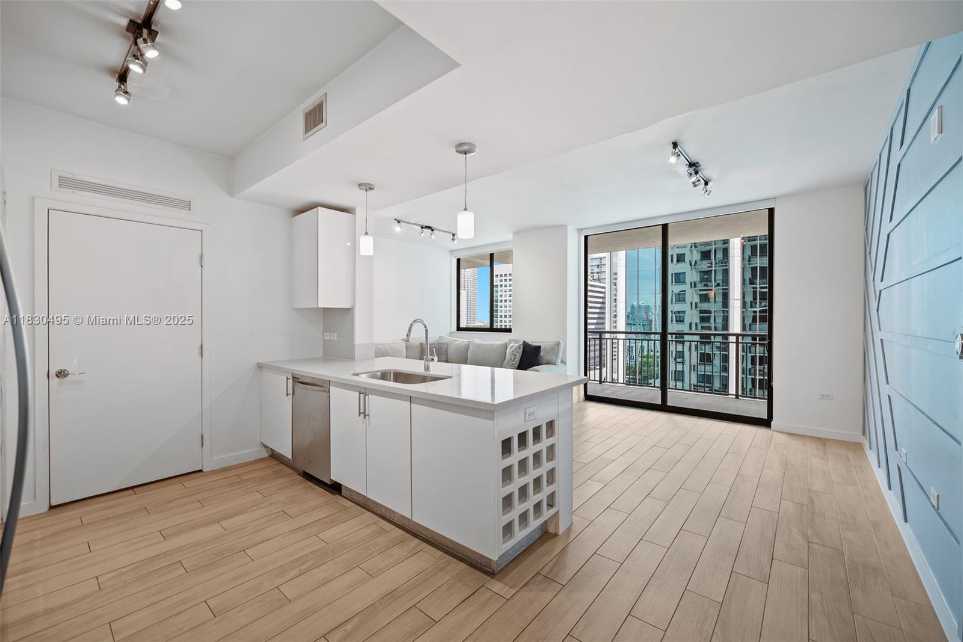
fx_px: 375
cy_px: 321
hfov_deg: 104.2
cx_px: 482
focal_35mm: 14
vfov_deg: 81.2
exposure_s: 1/13
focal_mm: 14
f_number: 2.8
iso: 125
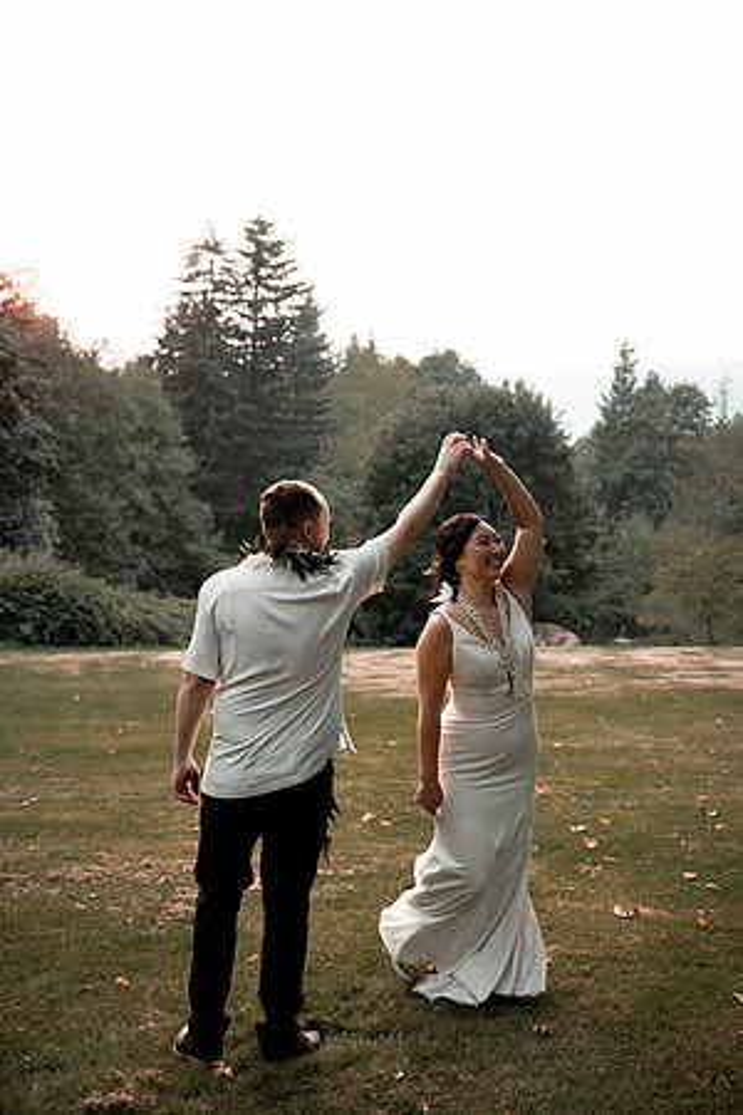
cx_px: 372
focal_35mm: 37
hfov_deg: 35.9
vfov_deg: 51.9
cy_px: 558
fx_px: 1145
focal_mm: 37
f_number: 2.8
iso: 1250
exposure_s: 1/2000
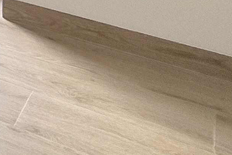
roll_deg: -0.2
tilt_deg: +0.1
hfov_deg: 13.0
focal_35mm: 96
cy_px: -263
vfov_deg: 11.0
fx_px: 619
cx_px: -387
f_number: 2.2
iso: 64
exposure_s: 1/363
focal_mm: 2.22
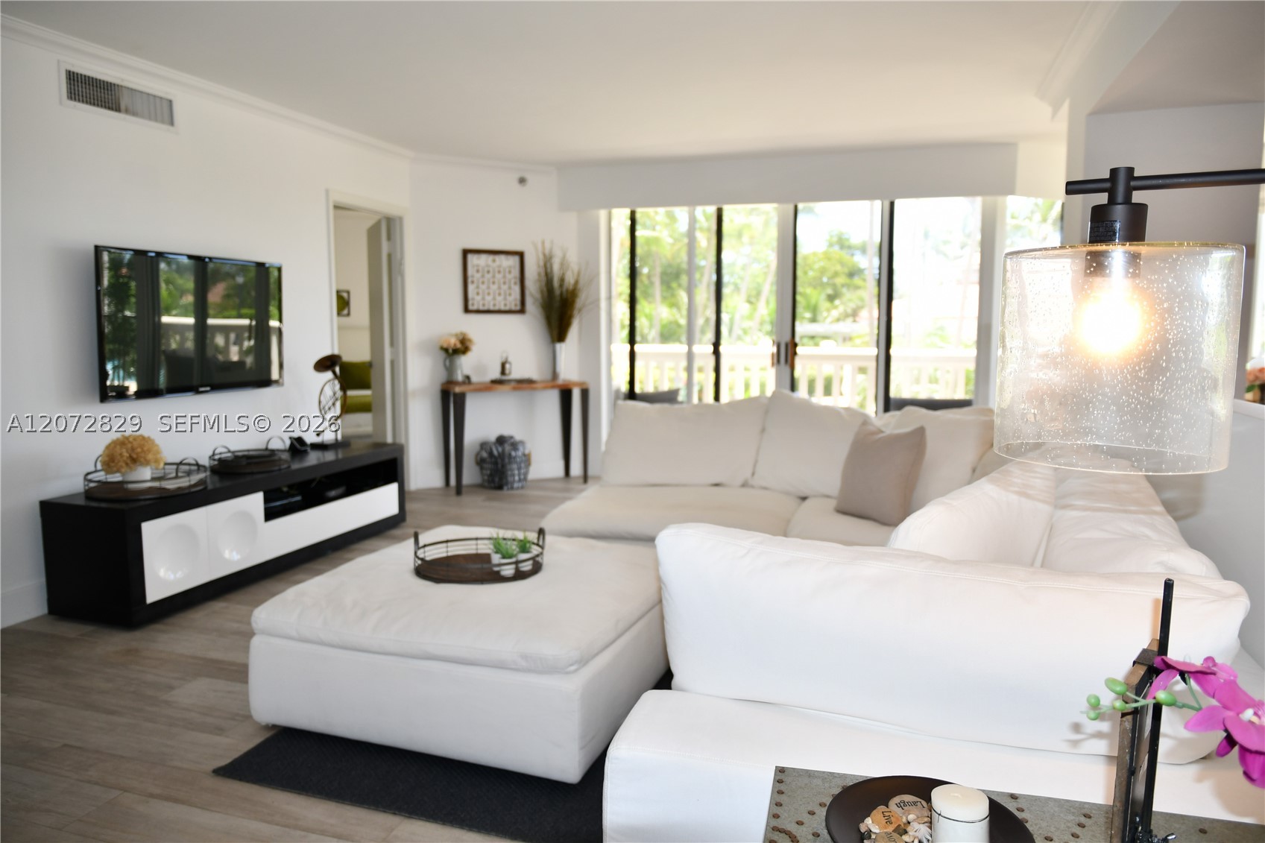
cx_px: 632
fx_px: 843
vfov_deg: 53.1
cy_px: 422
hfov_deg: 73.7
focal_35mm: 24
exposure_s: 1/200
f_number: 2.8
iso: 200
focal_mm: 16
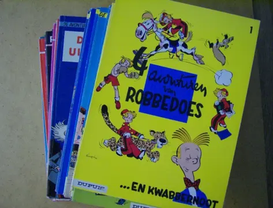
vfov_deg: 40.0
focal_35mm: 36
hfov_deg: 51.1
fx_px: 285
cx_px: 136
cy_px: 104
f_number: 2.8
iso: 200
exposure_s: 1/36.4
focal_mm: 6
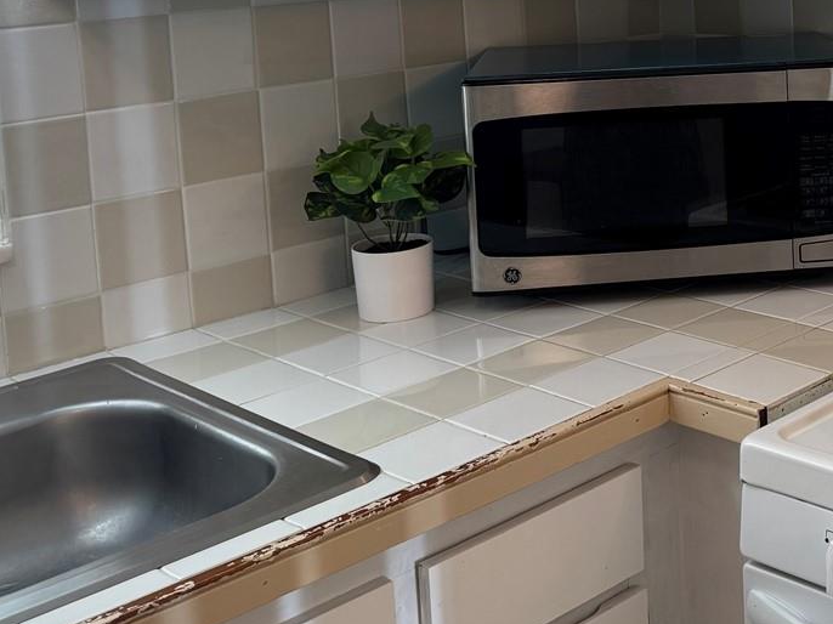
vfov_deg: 25.0
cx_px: 776
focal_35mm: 56
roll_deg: +2.0
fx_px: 1347
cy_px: 25
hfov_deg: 32.4
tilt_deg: -6.5
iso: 100
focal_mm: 6.76
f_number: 1.78
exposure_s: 1/120
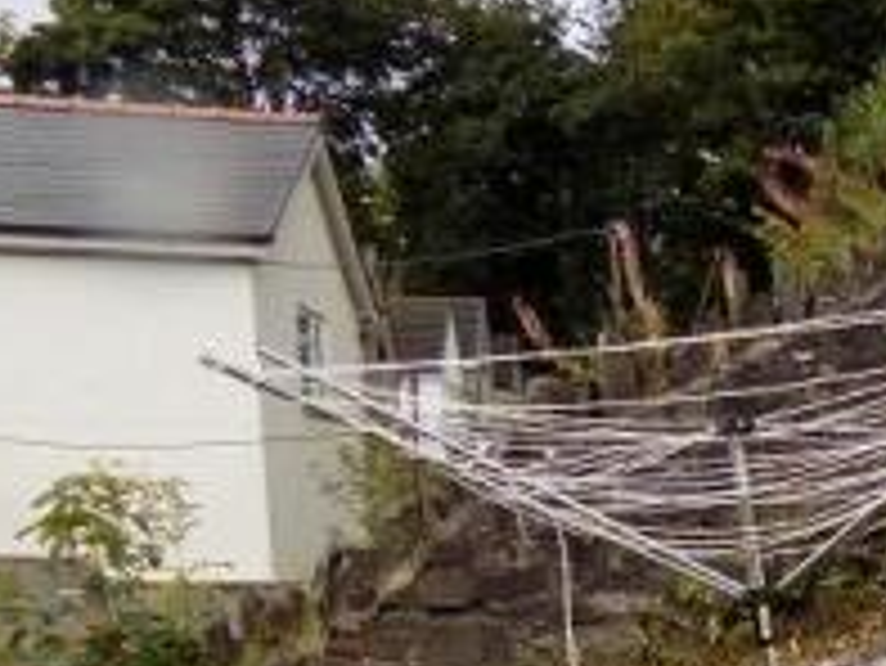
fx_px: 1742
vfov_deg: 19.8
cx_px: 1109
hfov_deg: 25.2
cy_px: 884
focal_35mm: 68
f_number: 3.1
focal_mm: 4
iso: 80
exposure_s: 1/125
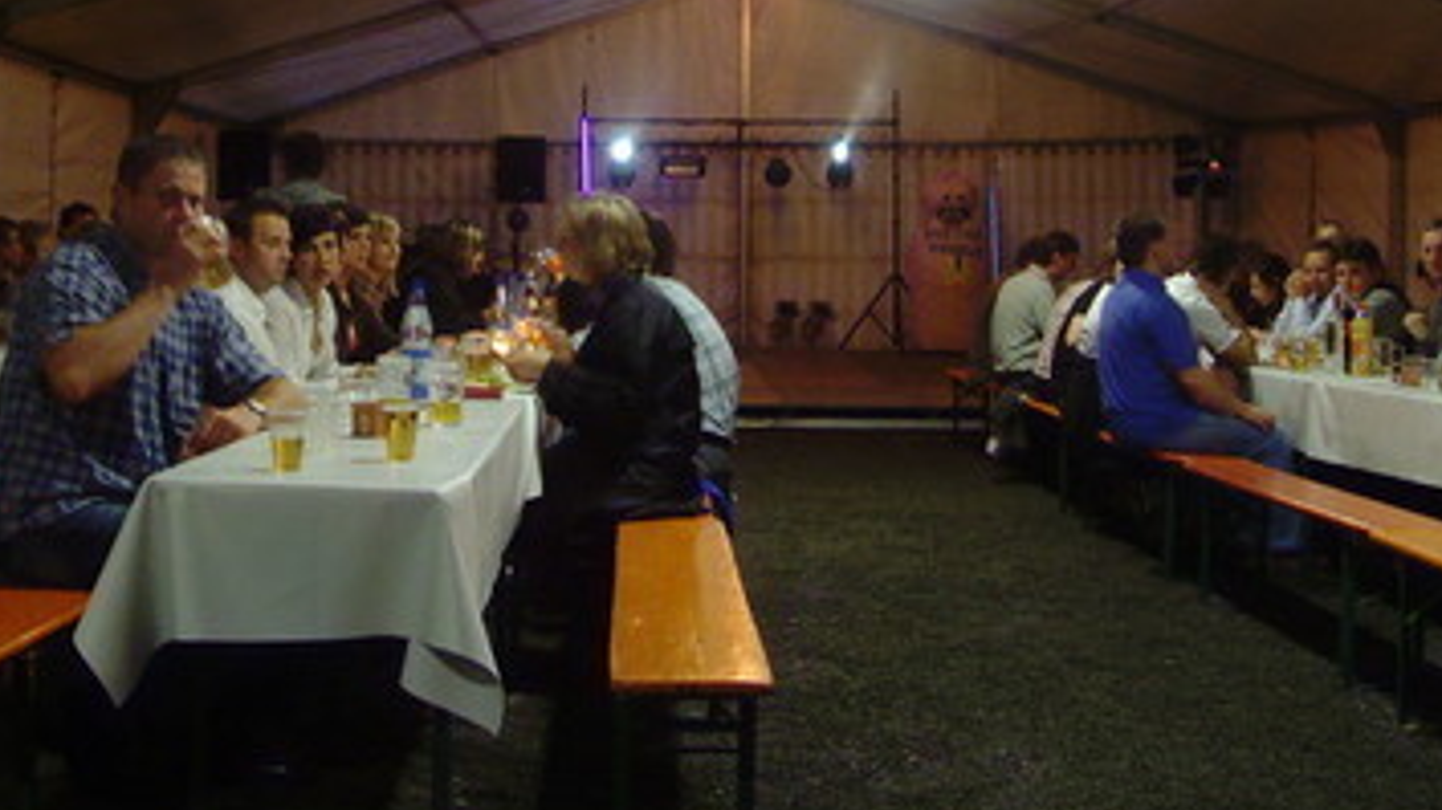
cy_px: 267
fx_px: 2294
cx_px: 652
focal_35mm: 60
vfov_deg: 20.0
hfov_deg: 34.9
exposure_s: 1/3
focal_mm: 6.6
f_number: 3.5
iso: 200
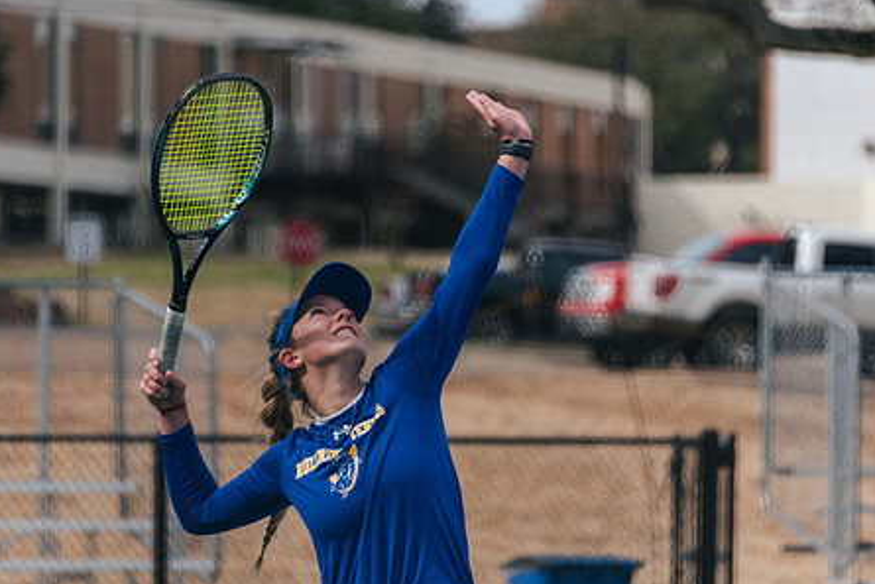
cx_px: 384
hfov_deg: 4.9
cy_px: 313
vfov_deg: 3.3
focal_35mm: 420
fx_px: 10211
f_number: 5.6
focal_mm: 300
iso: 640
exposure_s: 1/2500
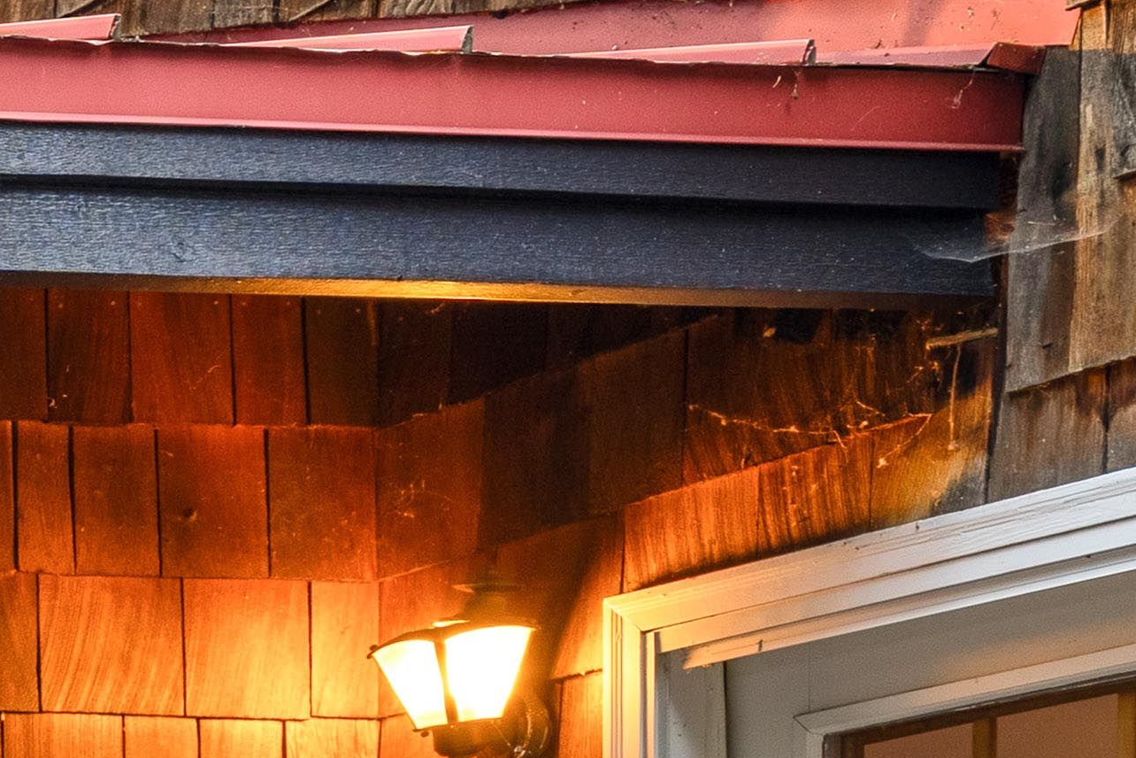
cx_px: -2167
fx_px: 3502
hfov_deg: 11.6
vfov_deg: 11.5
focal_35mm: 111
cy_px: 1338
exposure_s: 1/2.5
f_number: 7.1
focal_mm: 15
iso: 320
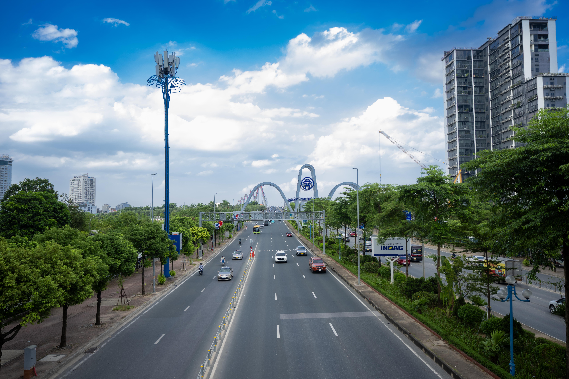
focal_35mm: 26
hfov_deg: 68.4
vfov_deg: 48.7
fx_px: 419
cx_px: 284
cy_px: 190
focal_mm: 26.5
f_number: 2.8
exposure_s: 1/320
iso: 125
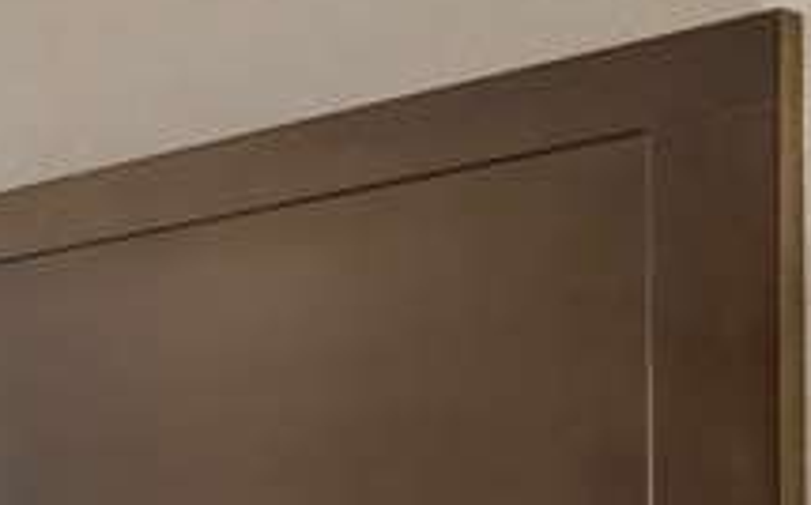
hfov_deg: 16.1
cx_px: -1051
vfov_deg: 16.7
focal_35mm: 68
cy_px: 837
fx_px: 1502
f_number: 8
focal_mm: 14
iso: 500
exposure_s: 1/1.67
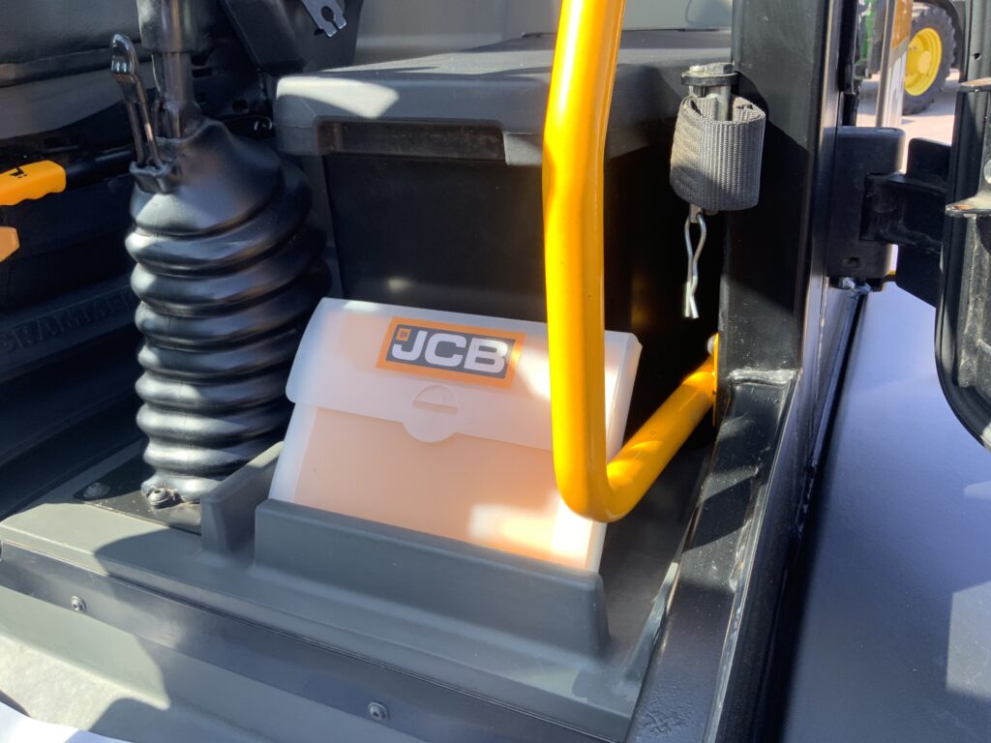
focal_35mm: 29
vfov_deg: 48.2
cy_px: 372
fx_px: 830
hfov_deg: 61.7
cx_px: 496
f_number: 1.8
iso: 16
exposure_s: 1/122
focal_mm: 3
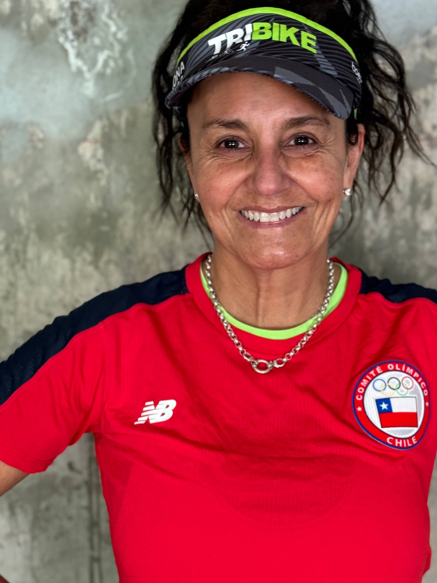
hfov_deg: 23.2
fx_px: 1060
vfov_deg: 30.7
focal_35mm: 63
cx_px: 275
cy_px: 337
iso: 160
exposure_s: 1/50
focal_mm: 6.76
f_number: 1.78
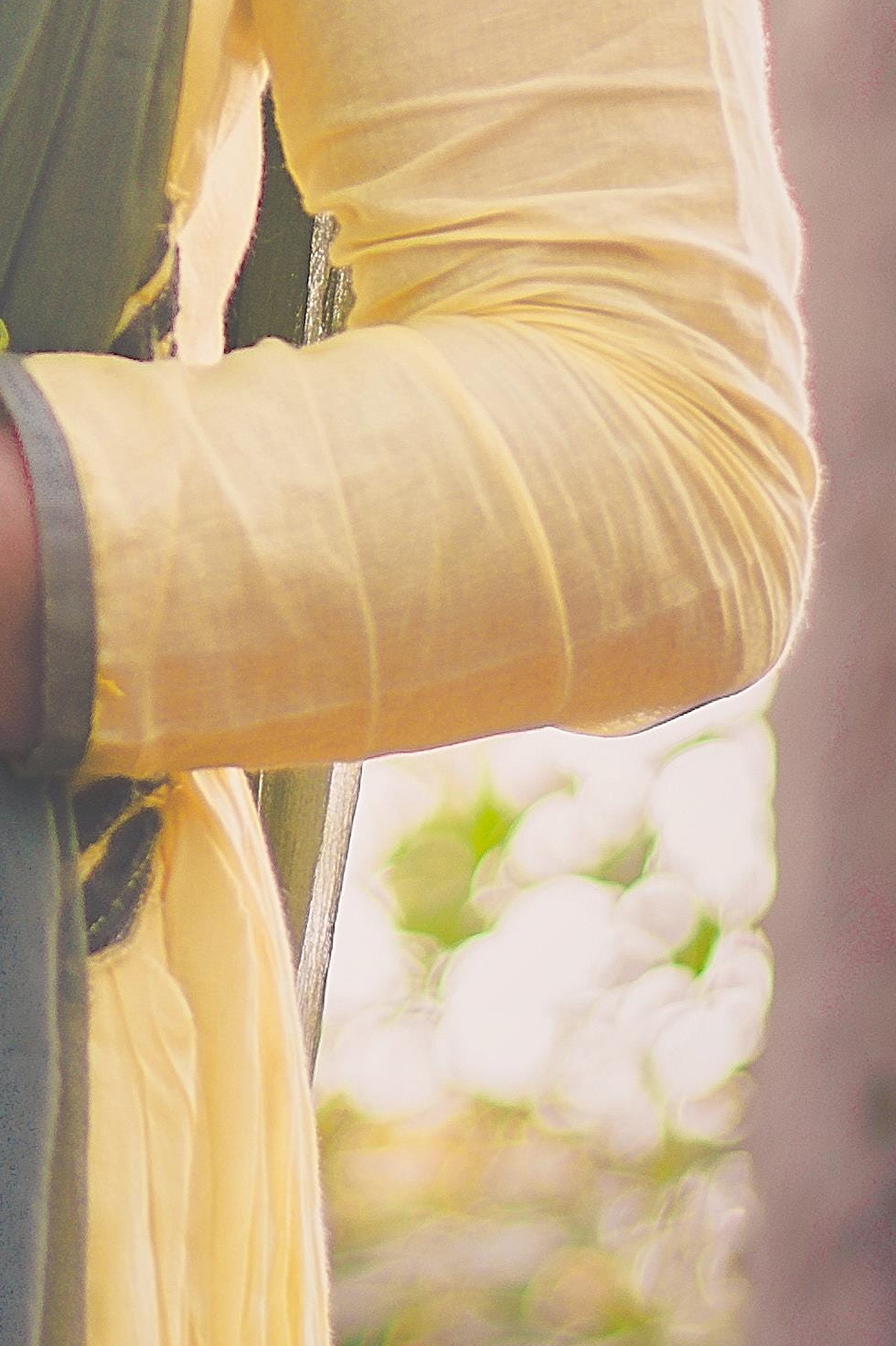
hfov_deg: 4.5
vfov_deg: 6.7
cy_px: -438
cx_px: -519
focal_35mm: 306
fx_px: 11428
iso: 125
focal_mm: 50
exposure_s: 1/320
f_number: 2
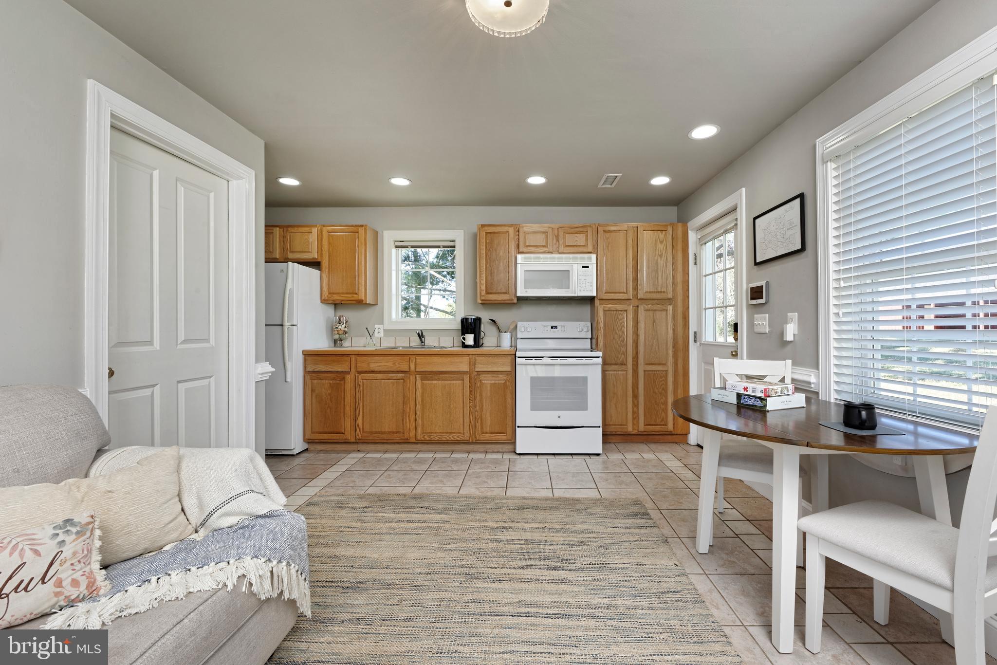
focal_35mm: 14
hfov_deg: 104.2
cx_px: 498
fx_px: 388
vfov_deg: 81.2
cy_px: 332
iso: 320
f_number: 14
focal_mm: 14
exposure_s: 1/15
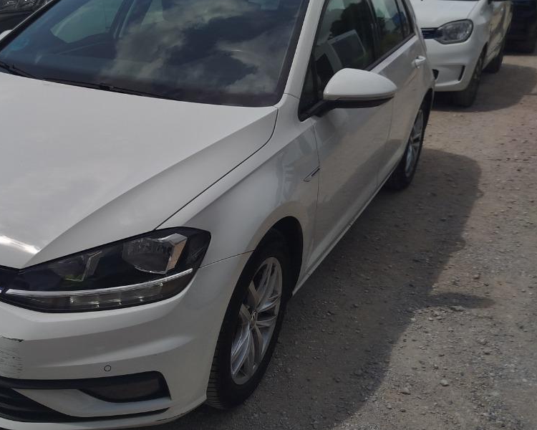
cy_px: 183
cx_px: 82
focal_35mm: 40
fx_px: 636
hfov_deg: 43.0
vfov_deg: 37.3
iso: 50
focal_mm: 5.31
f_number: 1.7
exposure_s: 1/2259
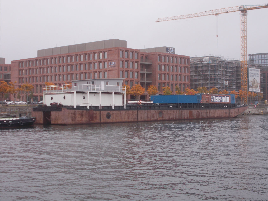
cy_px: 100
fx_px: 449
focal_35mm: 58
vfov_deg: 25.2
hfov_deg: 33.2
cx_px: 134
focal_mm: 10.3
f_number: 4.9
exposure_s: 1/80
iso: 80
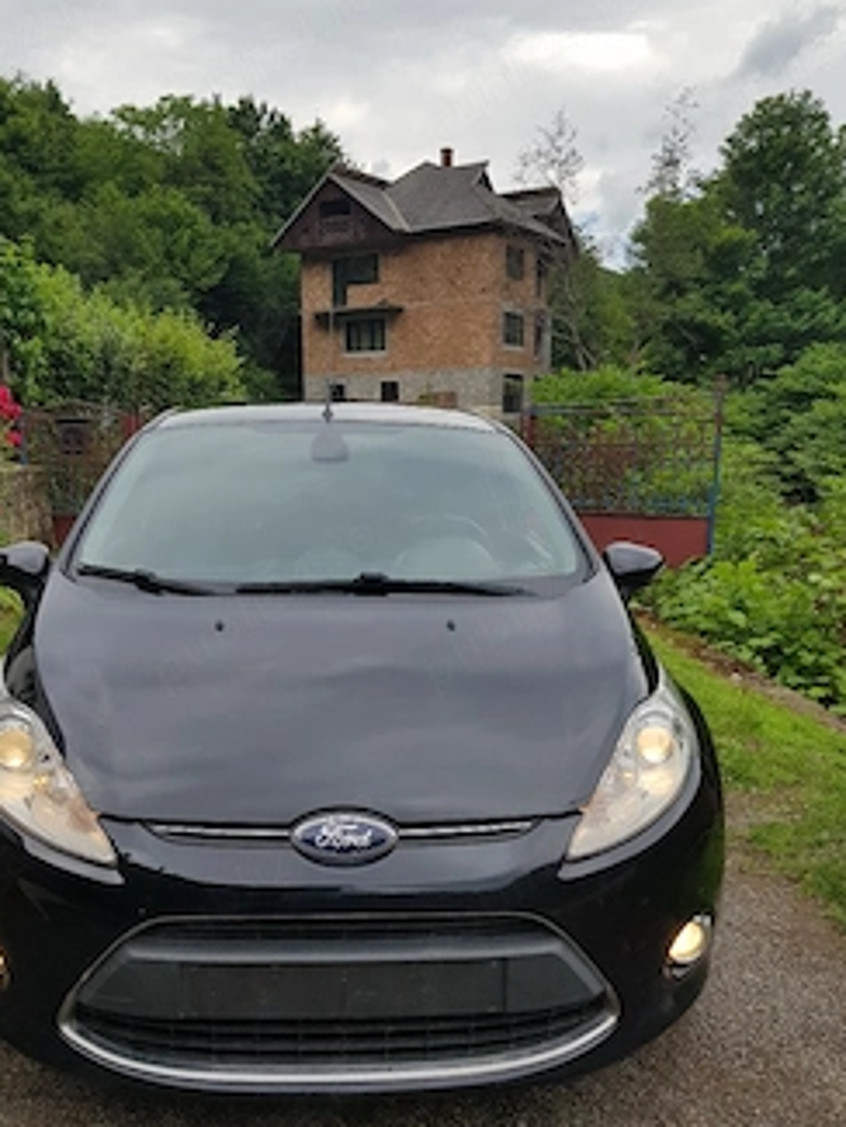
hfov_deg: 43.9
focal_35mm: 32
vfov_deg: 56.6
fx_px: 1042
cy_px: 645
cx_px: 333
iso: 40
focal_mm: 4.2
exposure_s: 1/1111
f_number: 1.7
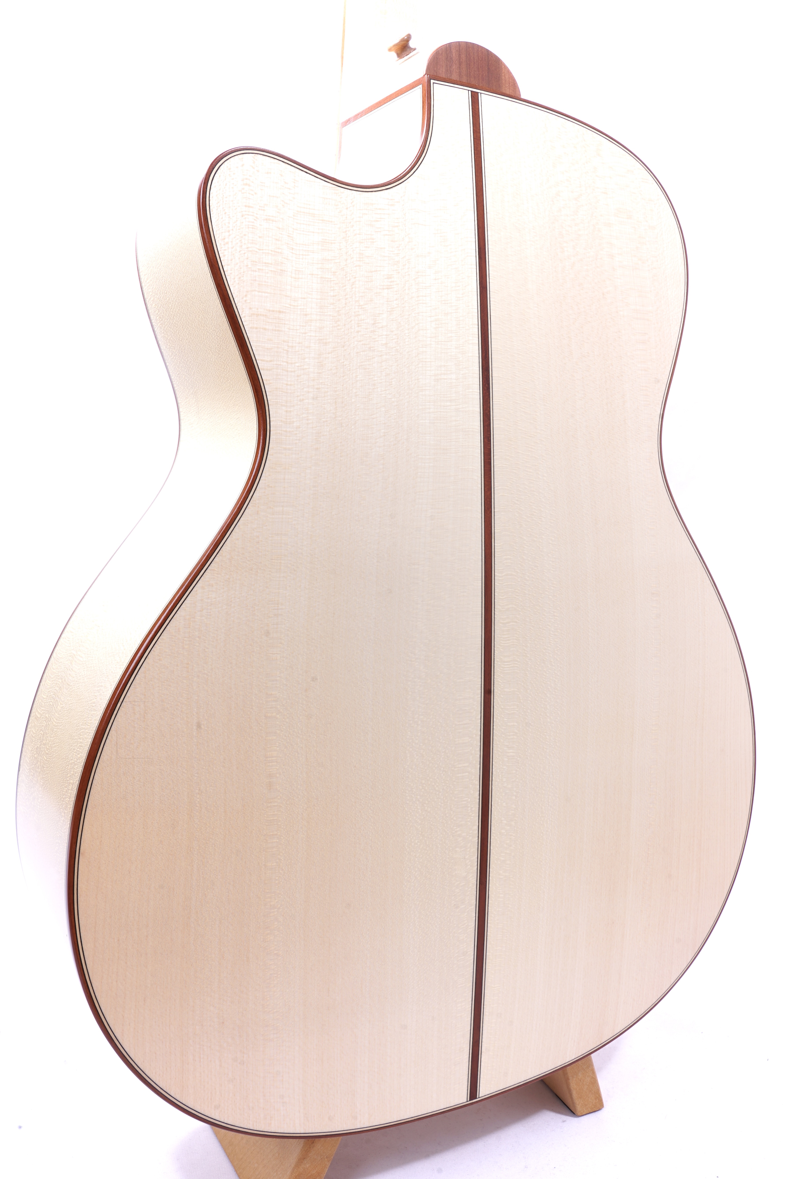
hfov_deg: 46.4
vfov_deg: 65.5
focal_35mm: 28
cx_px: 393
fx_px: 917
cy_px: 590
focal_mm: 28
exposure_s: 1/50
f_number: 20
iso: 100
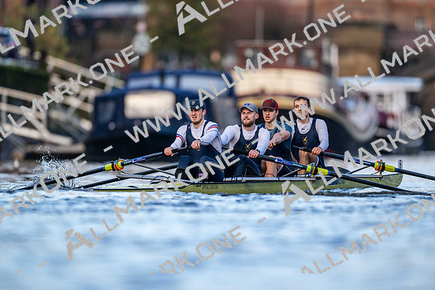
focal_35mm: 600
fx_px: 7251
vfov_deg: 2.3
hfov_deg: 3.4
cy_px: 145
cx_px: 218
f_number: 4
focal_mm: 600
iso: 1100
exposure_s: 1/2500
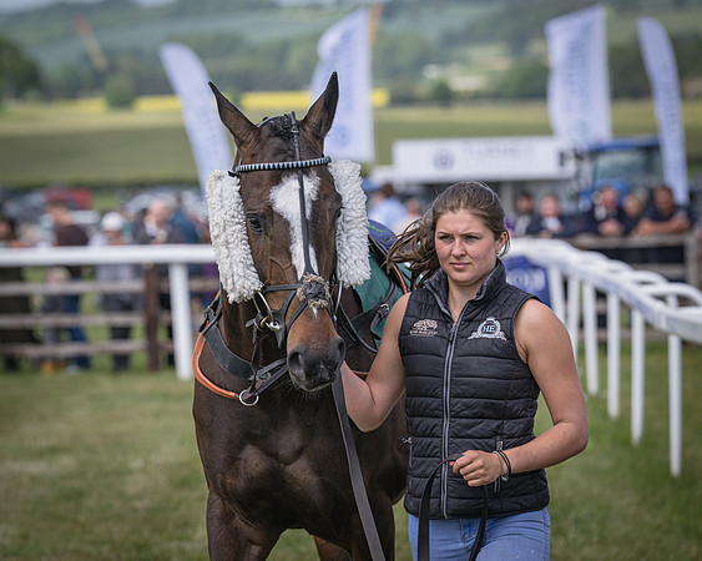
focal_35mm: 203
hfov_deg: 9.5
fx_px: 4210
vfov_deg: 7.6
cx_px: 281
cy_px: 280
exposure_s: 1/1600
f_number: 5.6
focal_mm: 180
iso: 400
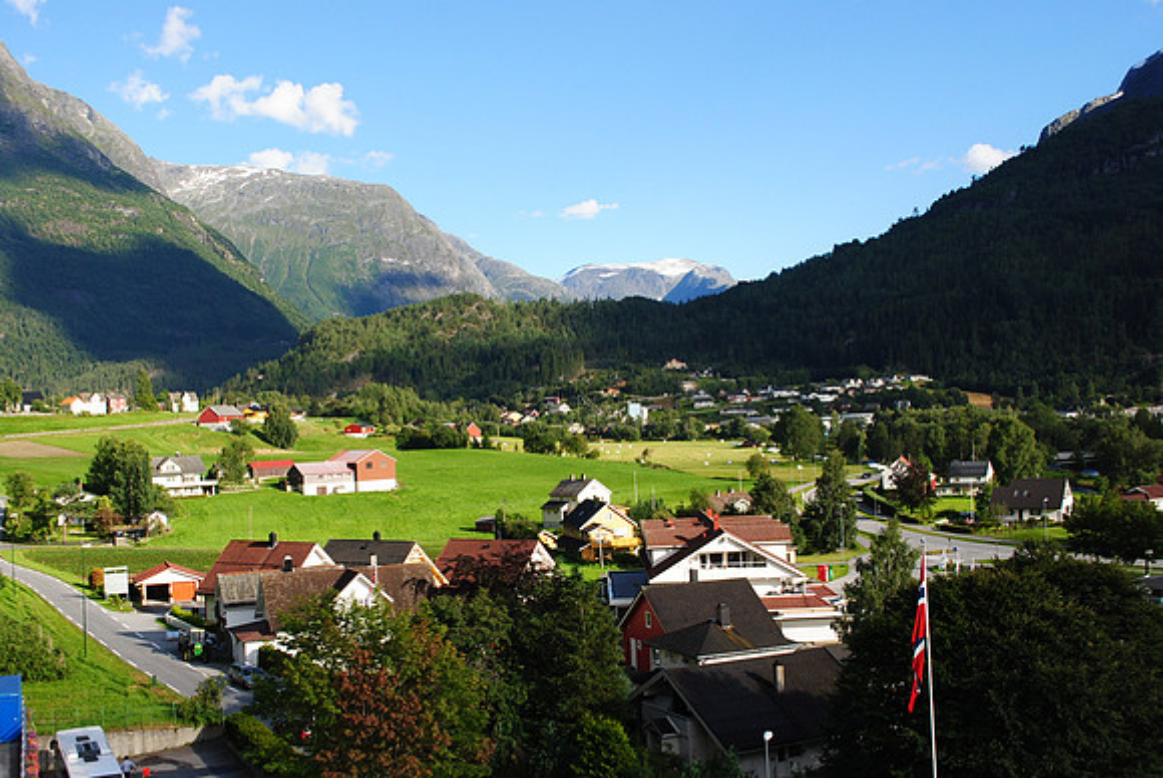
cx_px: 582
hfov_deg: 46.4
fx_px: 1358
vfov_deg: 32.0
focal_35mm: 42
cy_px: 389
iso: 200
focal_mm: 28
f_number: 10
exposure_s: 1/200
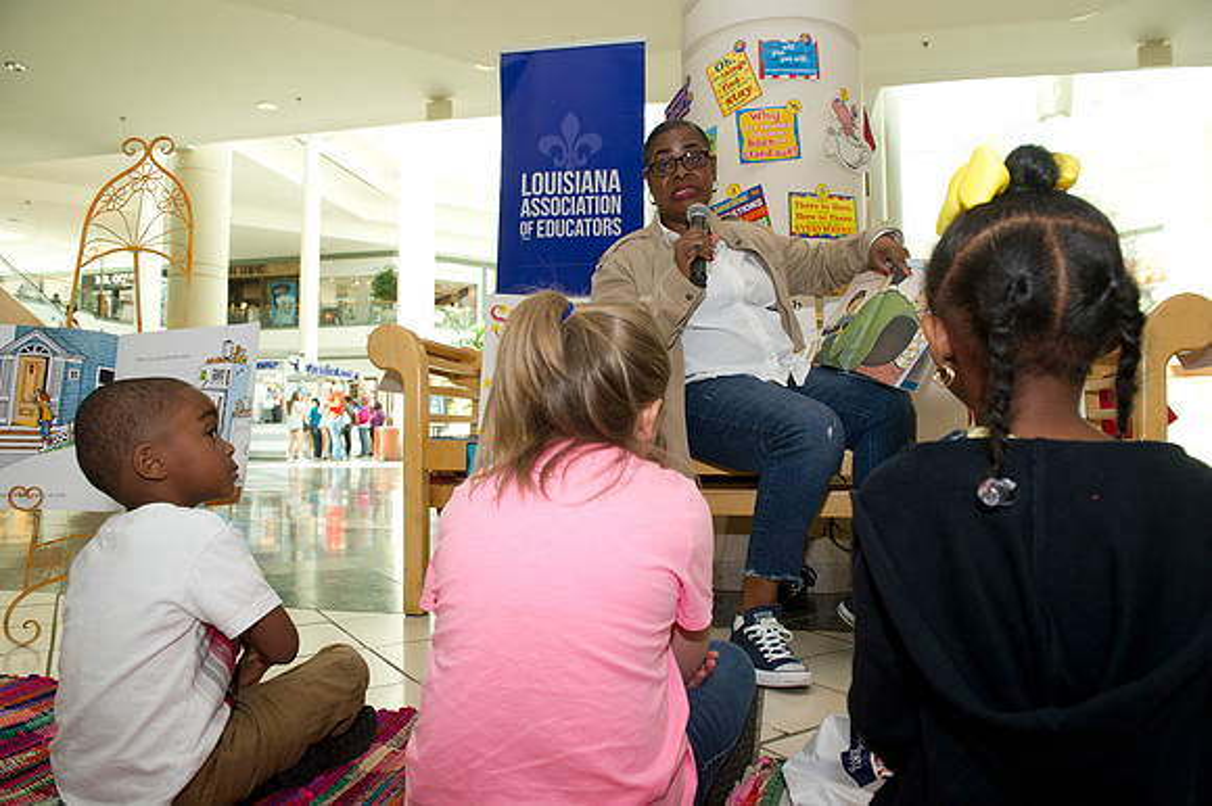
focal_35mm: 24
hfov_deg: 73.8
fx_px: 808
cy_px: 403
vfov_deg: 53.1
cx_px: 606
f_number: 5.6
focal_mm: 24
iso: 1250
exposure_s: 1/250
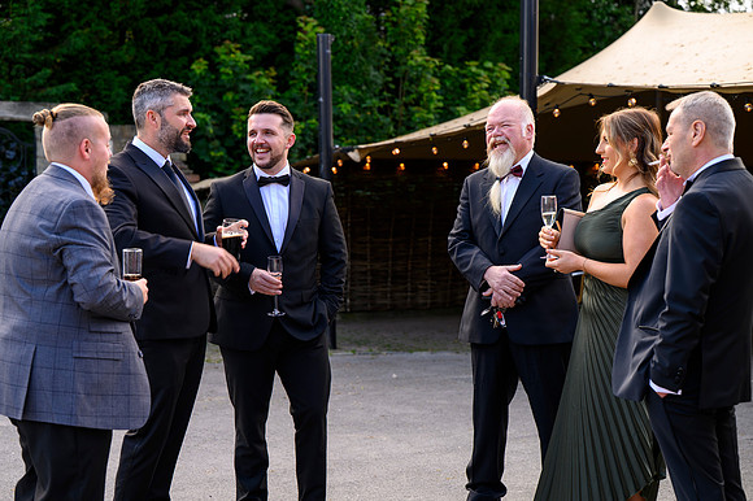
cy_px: 250
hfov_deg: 28.9
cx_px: 376
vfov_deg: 19.4
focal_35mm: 70
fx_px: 1463
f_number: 4
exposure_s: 1/200
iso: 220
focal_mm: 70
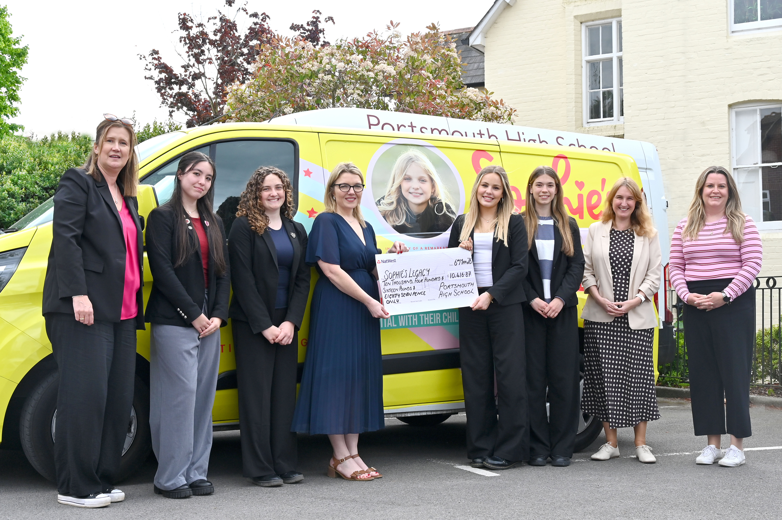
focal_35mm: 40
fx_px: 868
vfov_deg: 33.4
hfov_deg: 48.5
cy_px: 260
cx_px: 391
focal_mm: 40
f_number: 10
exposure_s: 1/200
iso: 400
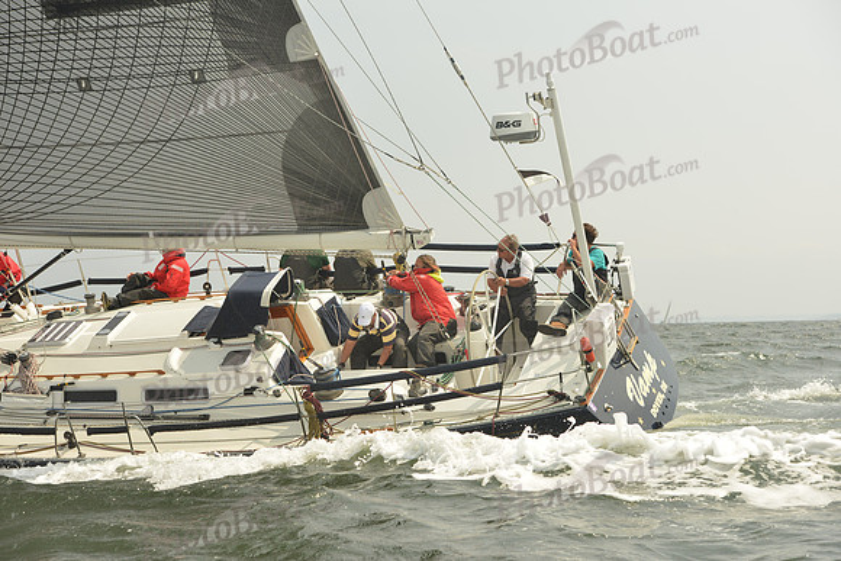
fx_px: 1636
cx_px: 420
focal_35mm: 70
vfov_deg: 19.5
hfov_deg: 28.8
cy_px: 280
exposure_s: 1/1250
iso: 320
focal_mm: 70
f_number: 8
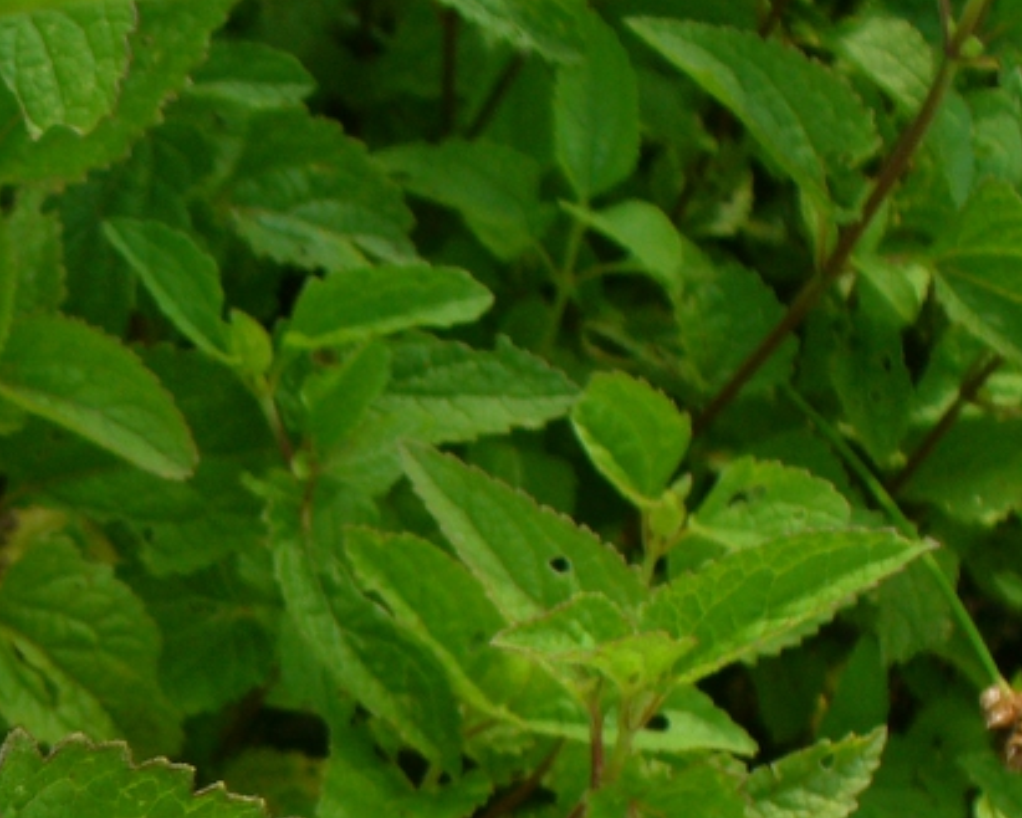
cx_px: 30
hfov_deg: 20.6
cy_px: 895
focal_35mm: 90
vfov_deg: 16.6
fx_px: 2723
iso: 80
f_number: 2.8
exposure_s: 1/320
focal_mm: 6.1
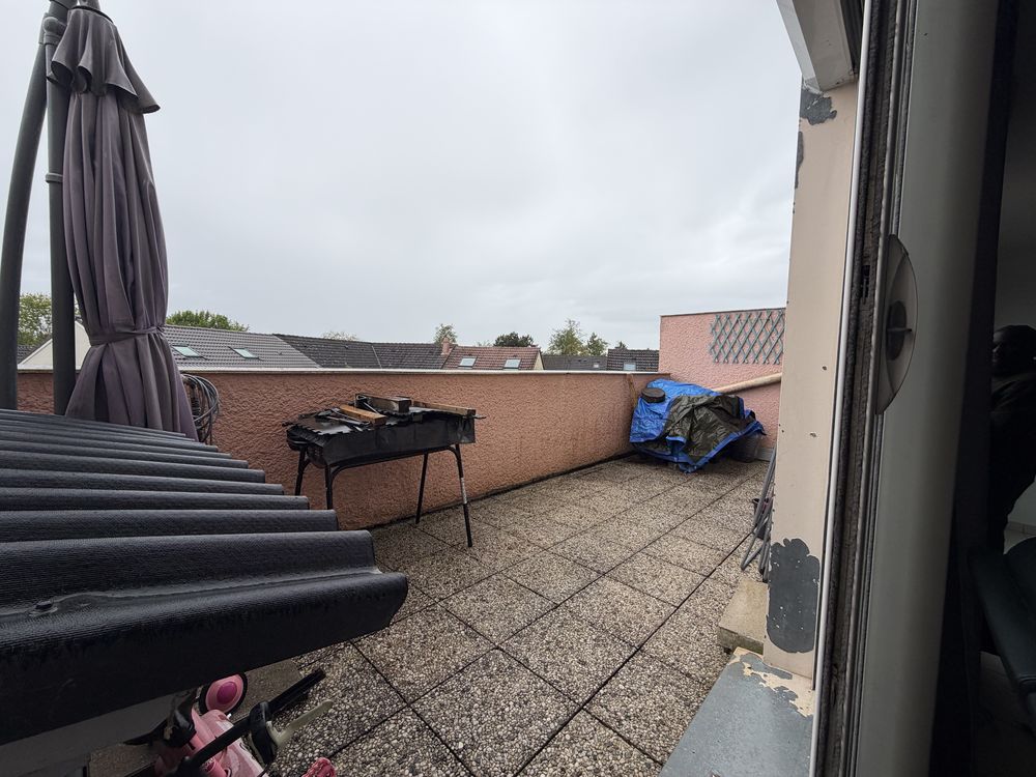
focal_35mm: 14
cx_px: 518
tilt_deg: -2.6
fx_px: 419
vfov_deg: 85.7
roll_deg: -1.8
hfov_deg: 102.1
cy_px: 388
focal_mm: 2.22
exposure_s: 1/502
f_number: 2.2
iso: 50
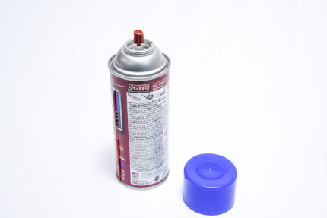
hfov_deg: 37.5
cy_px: 109
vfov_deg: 25.5
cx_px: 164
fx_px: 482
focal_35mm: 53
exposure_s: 1/250
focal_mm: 53
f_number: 8
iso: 3200
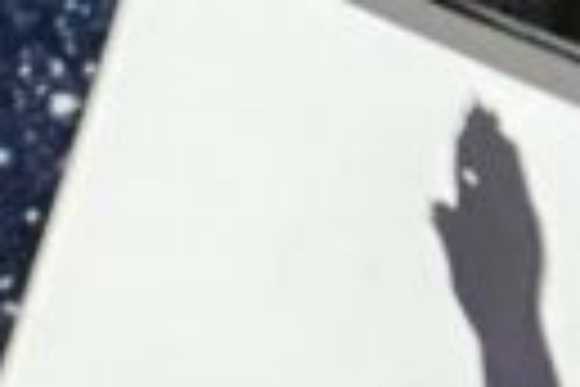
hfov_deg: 8.1
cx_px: 917
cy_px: -144
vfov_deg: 5.5
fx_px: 3979
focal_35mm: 247
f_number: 2.2
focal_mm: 2.71
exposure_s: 1/19
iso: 800
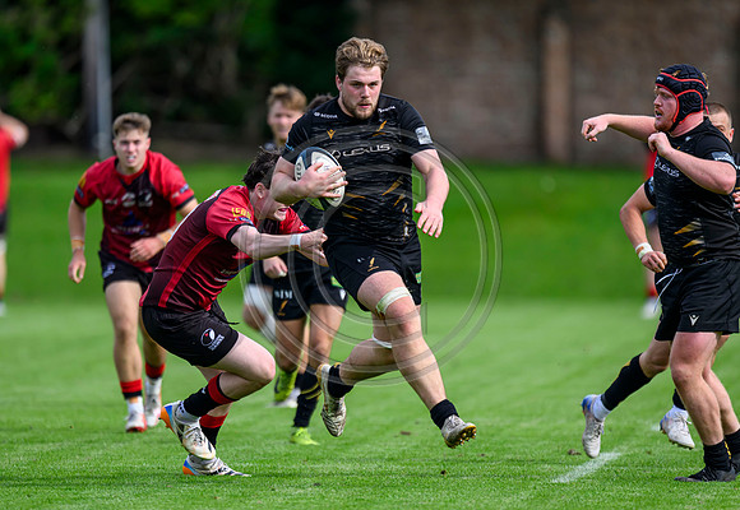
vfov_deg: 2.2
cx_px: 308
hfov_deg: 3.2
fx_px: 13437
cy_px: 243
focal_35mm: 647
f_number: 4
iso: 500
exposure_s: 1/2500
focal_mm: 560
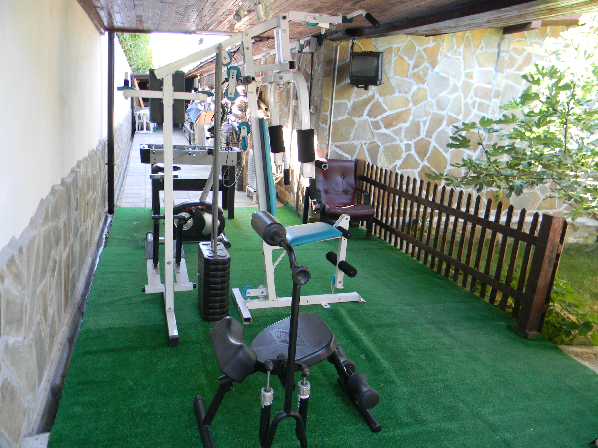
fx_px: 484
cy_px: 224
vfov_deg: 49.7
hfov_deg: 63.4
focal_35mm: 28
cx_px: 299
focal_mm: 5
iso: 136
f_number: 3.5
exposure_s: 1/30
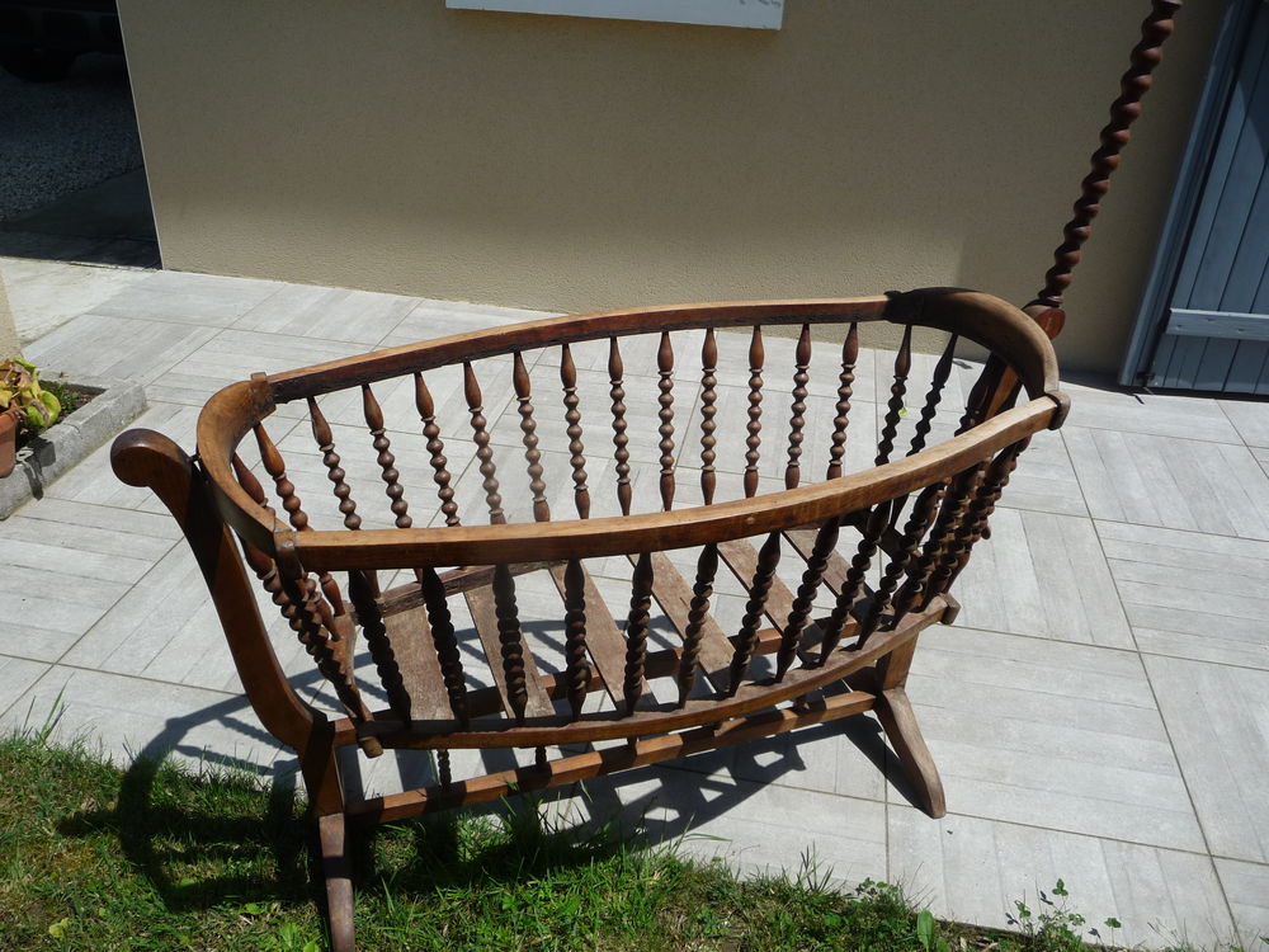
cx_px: 634
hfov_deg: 63.4
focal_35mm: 28
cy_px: 476
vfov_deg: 49.7
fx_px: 1026
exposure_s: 1/320
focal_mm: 4.7
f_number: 8
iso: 100
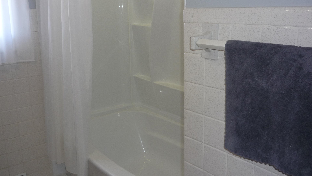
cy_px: 80
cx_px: 156
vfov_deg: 32.8
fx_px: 298
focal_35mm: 36
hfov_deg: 55.3
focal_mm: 5.5
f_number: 2.8
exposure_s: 1/30
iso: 100
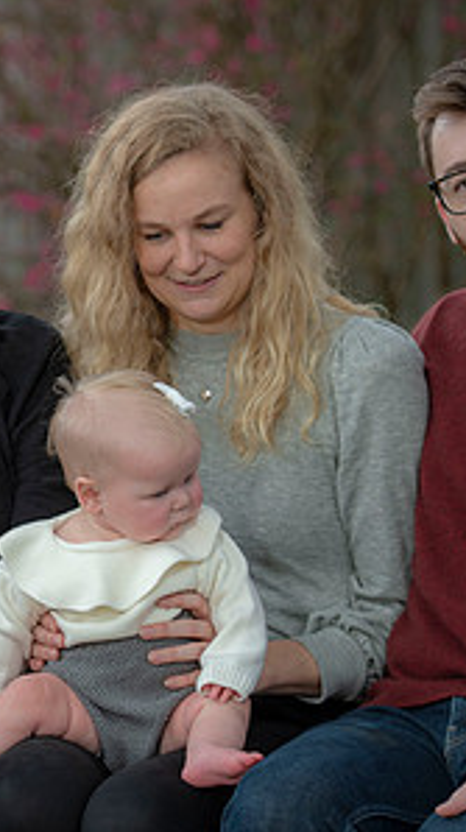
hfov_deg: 6.0
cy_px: 489
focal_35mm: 200
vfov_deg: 10.8
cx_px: 6
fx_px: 4406
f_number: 3.5
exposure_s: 1/200
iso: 160
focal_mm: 98
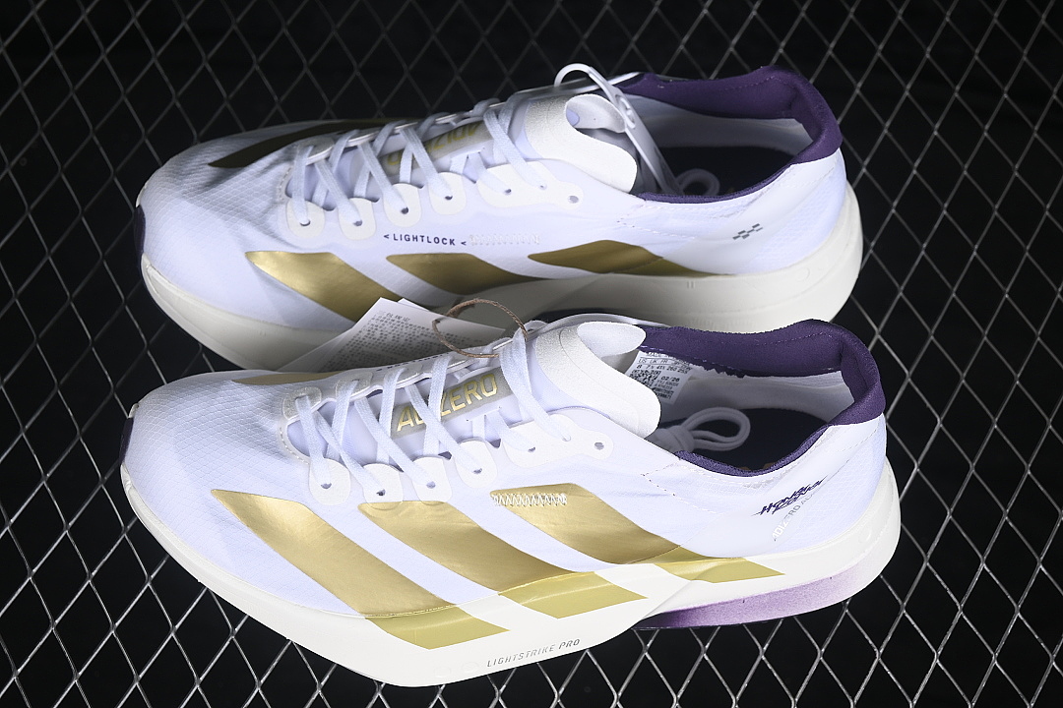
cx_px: 532
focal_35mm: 75
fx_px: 2214
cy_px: 354
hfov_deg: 27.0
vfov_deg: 18.2
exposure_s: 1/100
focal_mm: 50
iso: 160
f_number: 7.1
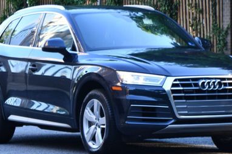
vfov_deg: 6.3
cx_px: 116
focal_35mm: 218
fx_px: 1404
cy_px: 40
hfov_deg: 9.4
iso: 640
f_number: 4.8
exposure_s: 1/250
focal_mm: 86
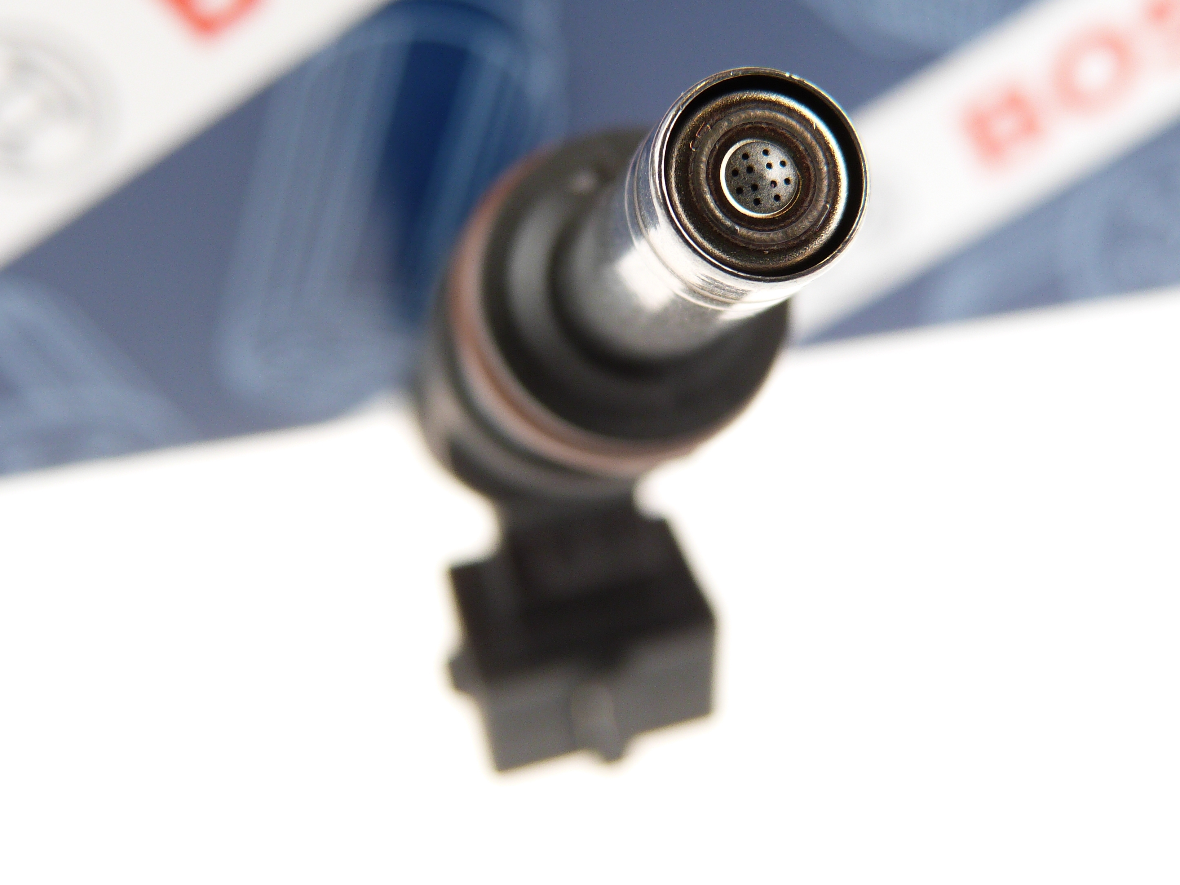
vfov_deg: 32.8
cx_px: 654
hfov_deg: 42.9
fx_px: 1500
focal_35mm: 44
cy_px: 346
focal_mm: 6.3
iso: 100
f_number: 3.1
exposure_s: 1/60
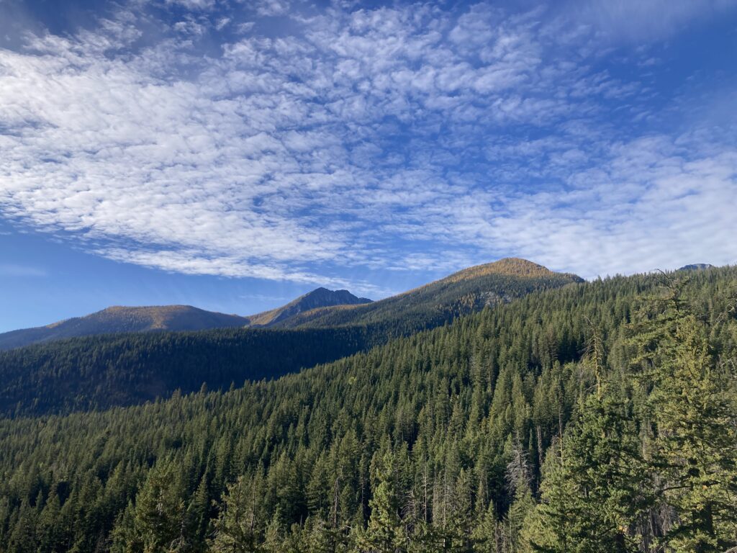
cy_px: 276
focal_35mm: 28
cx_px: 368
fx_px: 596
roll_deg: -4.6
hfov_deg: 63.4
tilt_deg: +13.2
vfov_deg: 49.7
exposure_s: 1/1919
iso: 20
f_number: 1.8
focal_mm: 3.99
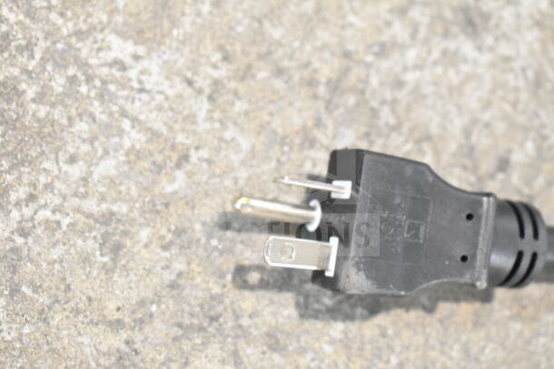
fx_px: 1108
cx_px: 277
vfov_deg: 18.9
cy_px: 184
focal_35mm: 72
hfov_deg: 28.1
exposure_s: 1/80
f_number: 5.3
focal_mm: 48
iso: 8000
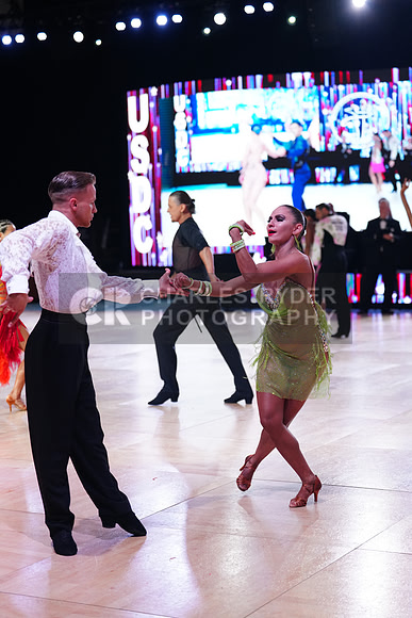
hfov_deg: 19.5
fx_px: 1201
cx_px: 206
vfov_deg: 28.8
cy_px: 309
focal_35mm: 70
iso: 2000
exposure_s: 1/500
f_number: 2.8
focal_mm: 70
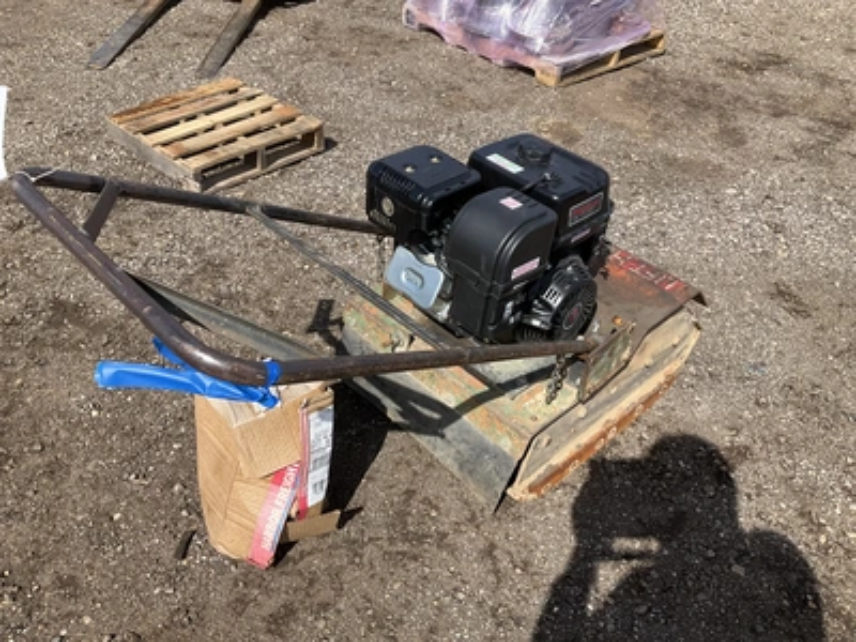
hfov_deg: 61.7
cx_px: 428
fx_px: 717
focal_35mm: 29
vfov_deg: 48.2
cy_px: 321
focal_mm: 3
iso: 25
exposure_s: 1/1534
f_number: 1.8
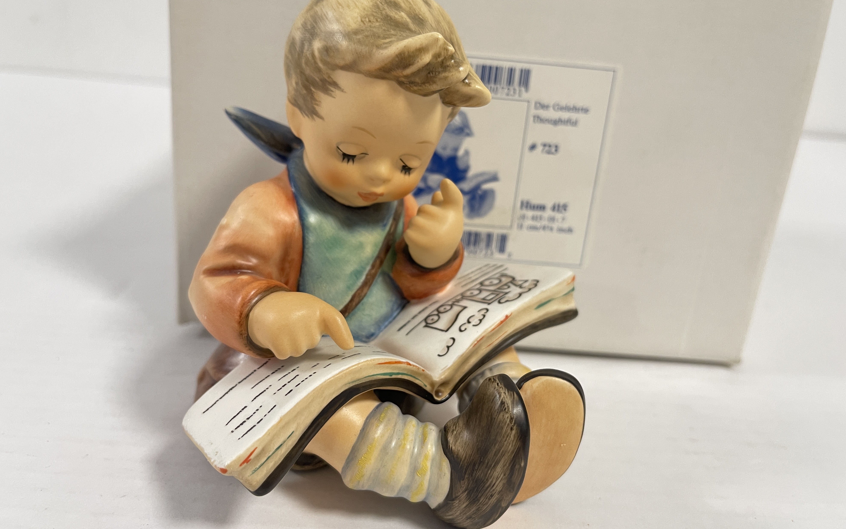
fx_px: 623
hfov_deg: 68.4
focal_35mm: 27
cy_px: 243
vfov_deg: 46.0
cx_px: 422
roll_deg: -5.6
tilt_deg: -17.4
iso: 125
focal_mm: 5.1
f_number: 1.6
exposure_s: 1/50
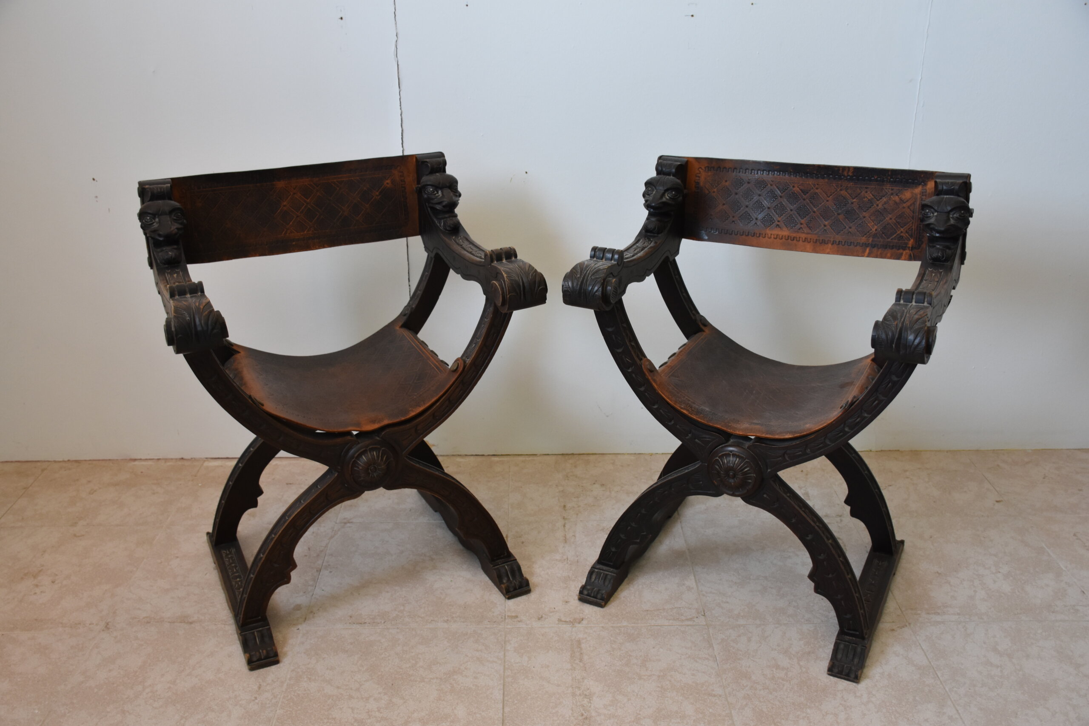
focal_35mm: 34
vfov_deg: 38.4
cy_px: 363
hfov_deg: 55.1
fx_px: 1044
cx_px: 544
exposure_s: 1/60
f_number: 4
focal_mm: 23
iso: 800
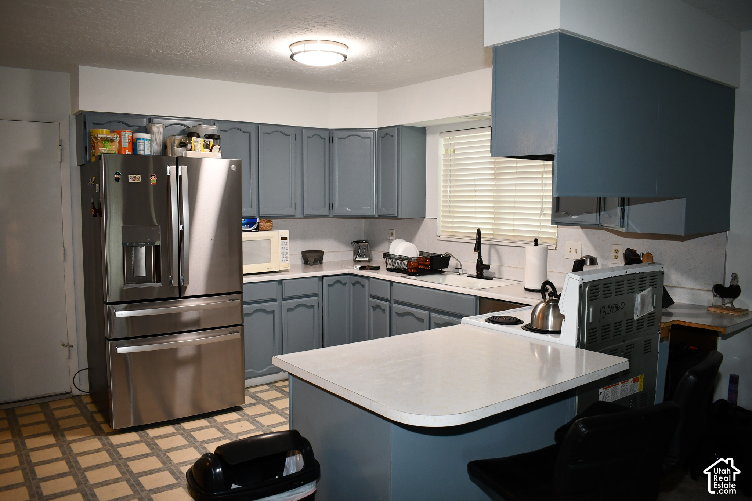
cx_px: 376
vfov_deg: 47.9
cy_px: 250
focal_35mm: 27
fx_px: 564
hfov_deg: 67.4
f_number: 4
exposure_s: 1/60
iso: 800
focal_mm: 18
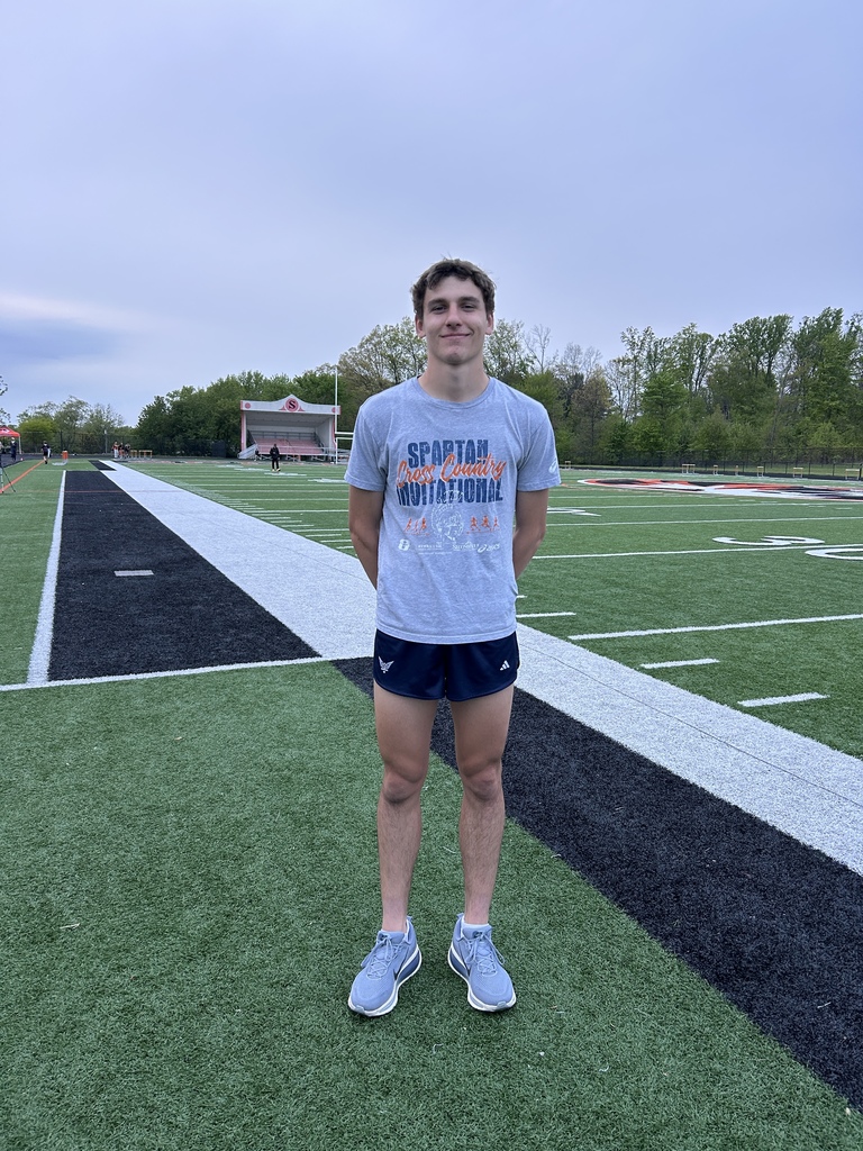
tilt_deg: -7.5
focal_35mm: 26
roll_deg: -0.3
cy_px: 576
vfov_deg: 67.3
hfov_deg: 53.1
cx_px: 432
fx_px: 864
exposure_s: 1/121
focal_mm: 5.7
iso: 125
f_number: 1.5
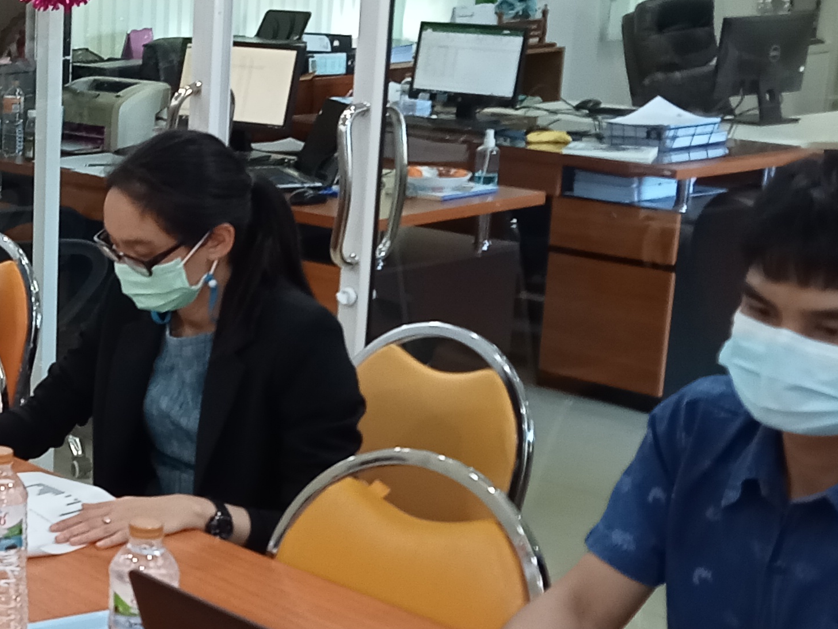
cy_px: 383
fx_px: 1937
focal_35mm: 80
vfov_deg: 18.4
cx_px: -135
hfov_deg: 22.7
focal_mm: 3.46
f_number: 2.2
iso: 263
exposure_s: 1/33.3
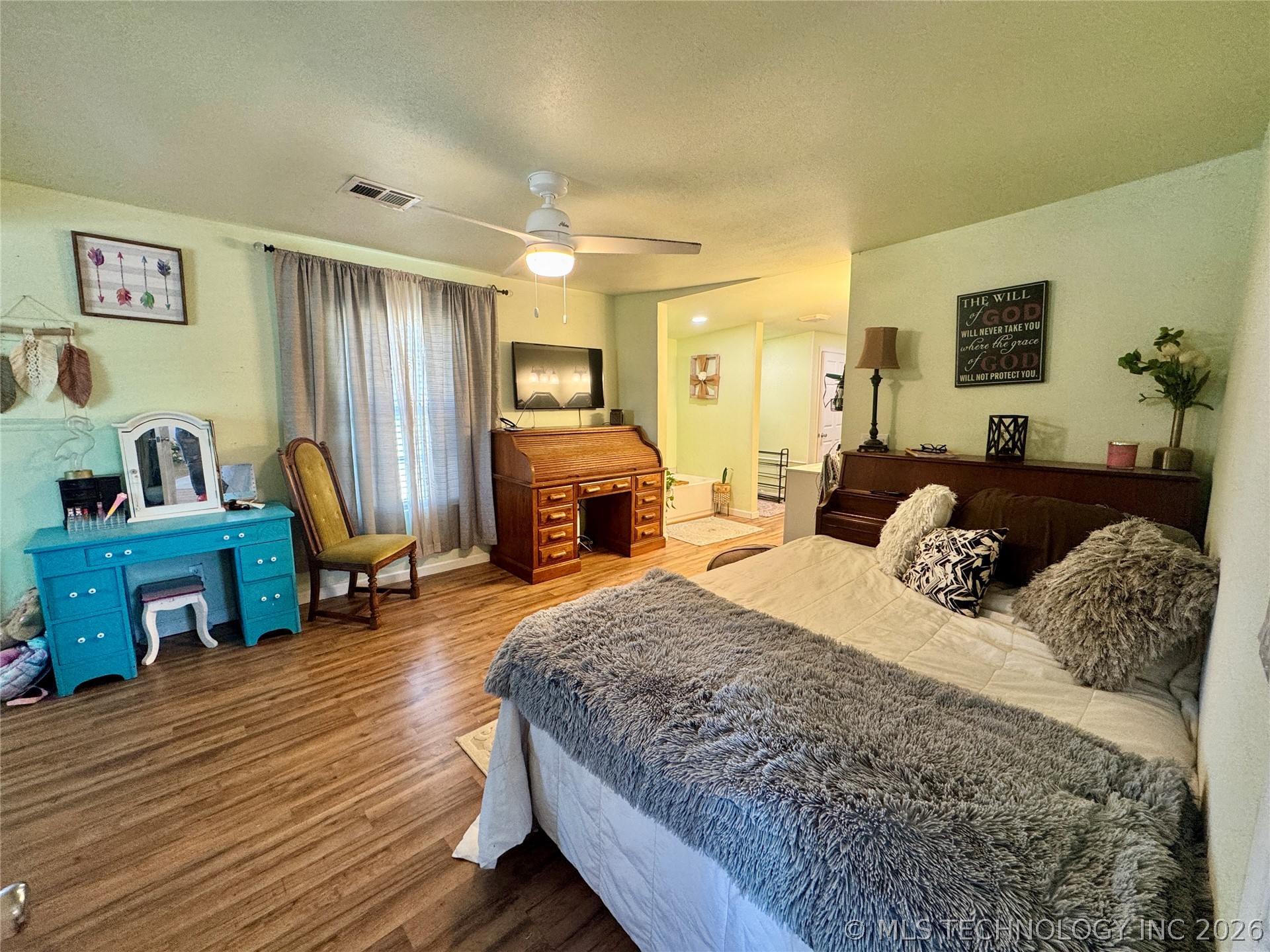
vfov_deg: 85.7
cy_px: 476
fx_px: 514
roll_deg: -0.3
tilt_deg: -8.5
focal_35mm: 14
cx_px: 635
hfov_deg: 102.1
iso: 160
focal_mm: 2.22
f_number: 2.2
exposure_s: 1/60
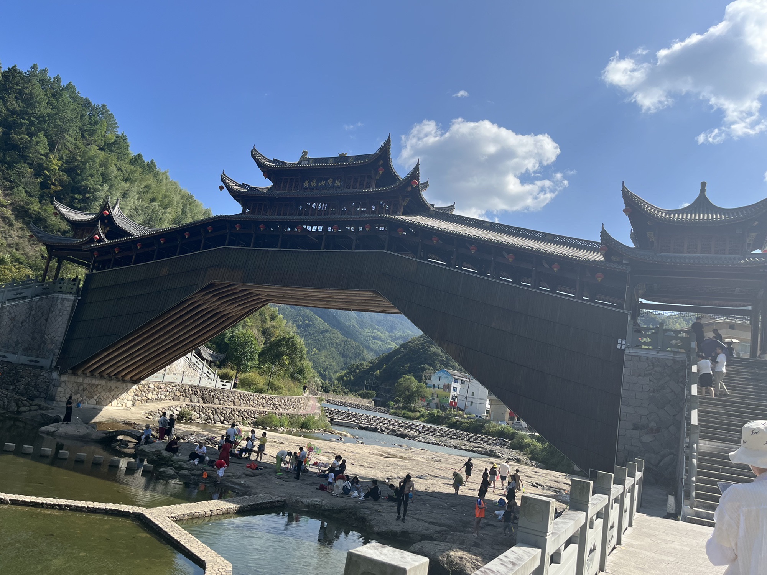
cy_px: 288
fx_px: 576
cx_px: 384
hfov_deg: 67.3
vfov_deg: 53.1
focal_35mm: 26
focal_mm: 5.1
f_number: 1.6
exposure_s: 1/3623
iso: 50
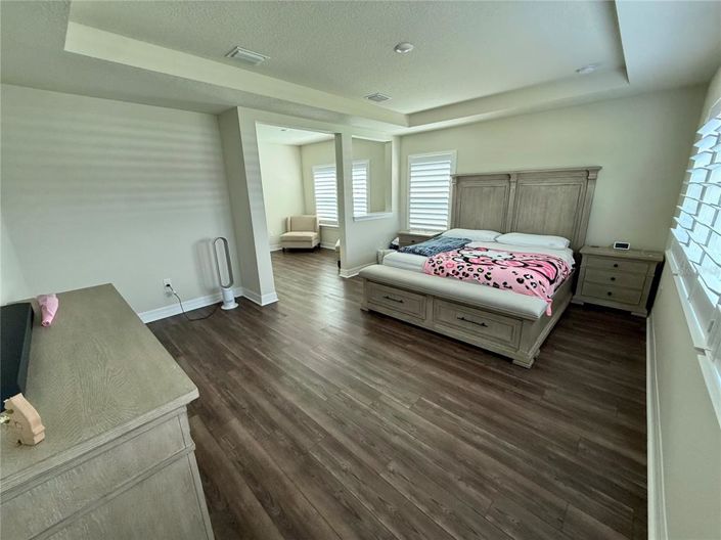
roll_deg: +1.8
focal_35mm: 14
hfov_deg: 102.1
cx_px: 360
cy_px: 270
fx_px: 291
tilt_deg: -14.6
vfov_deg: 85.6
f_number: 2.2
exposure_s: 1/99
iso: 160
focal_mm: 2.22
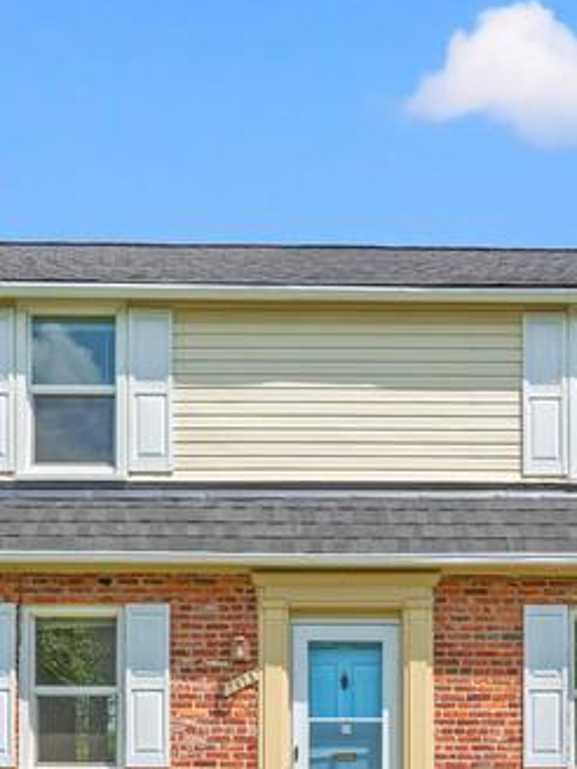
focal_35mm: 48
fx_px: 1067
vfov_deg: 36.2
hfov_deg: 30.2
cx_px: 319
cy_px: 749
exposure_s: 1/2000
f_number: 8
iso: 500
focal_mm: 16
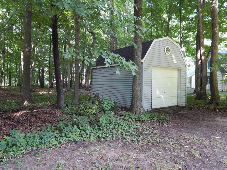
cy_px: 85
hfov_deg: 69.4
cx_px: 114
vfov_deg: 54.9
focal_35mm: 25
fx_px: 164
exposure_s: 1/30
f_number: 3.1
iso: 220
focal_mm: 4.5
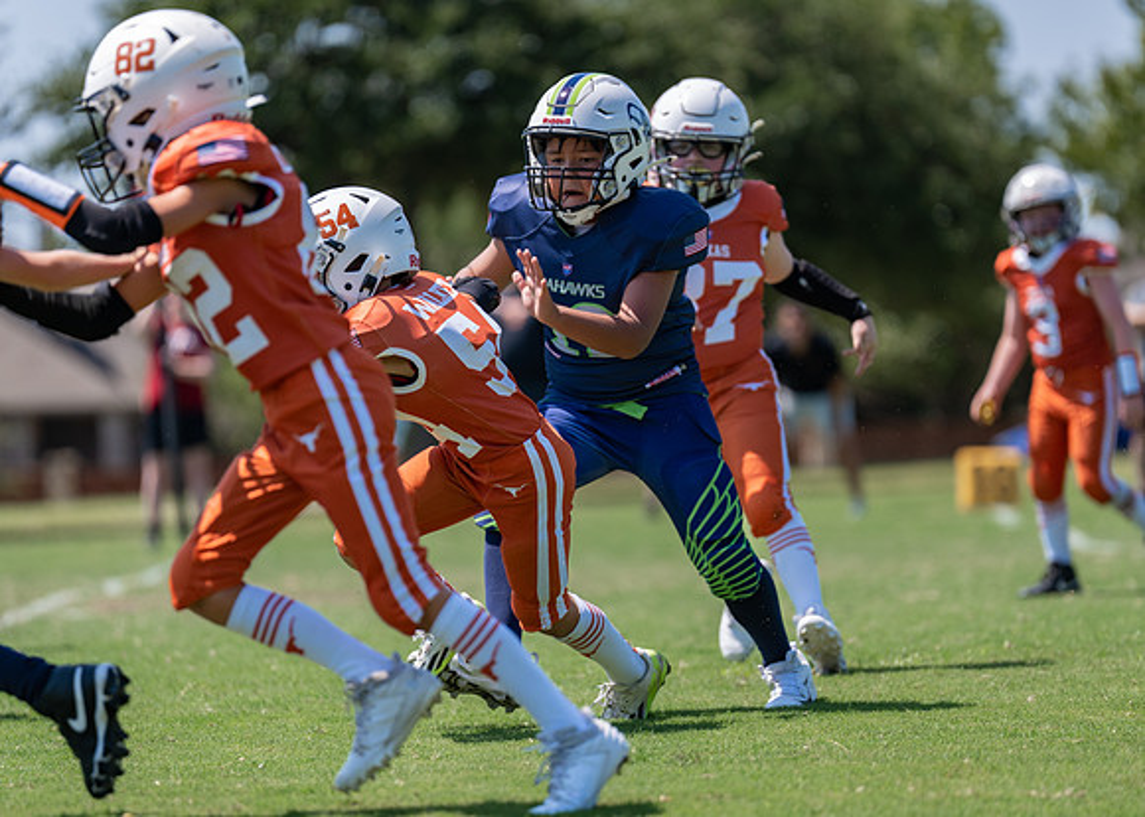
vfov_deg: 6.0
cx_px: 577
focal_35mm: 242
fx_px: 7863
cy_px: 424
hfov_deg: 8.3
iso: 100
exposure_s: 1/1250
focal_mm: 200
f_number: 3.2
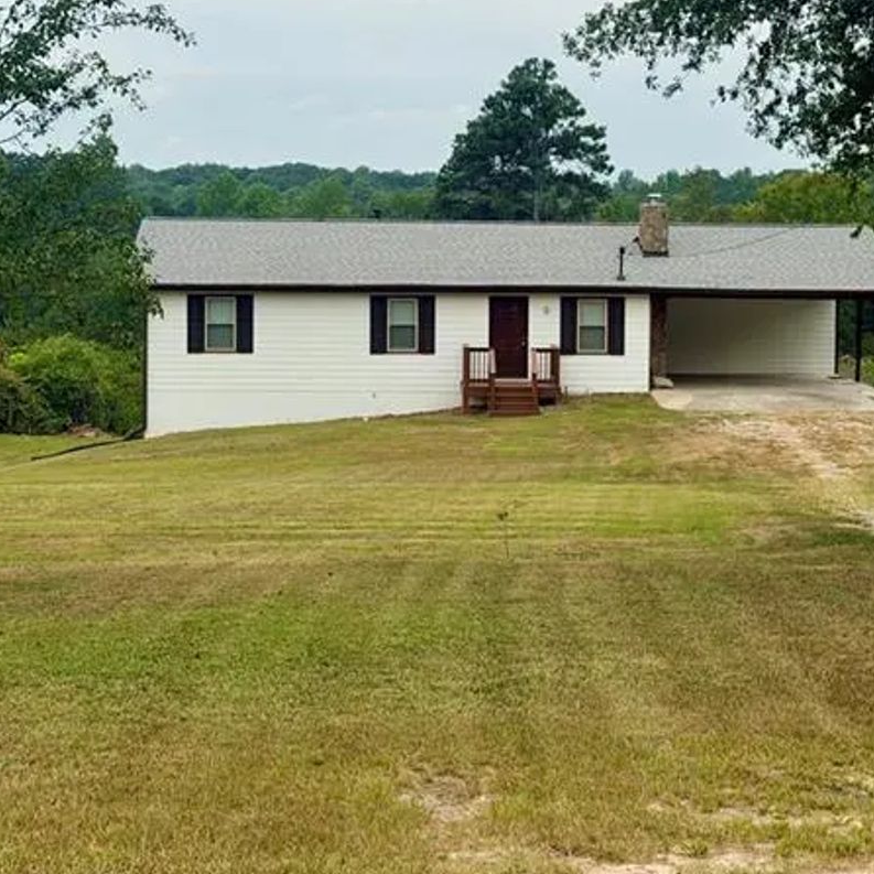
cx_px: 500
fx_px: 2085
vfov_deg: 23.6
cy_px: 339
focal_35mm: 73
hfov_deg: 23.7
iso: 64
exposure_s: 1/2088
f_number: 1.78
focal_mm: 6.76
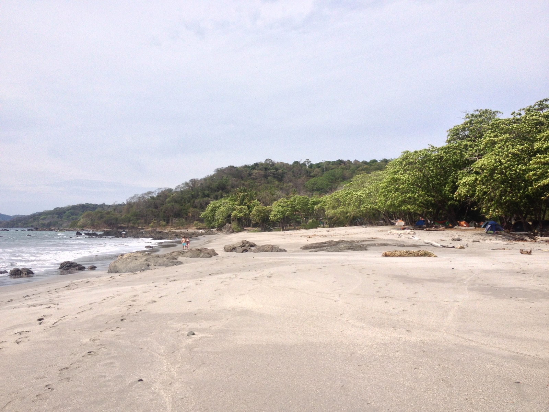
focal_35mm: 35
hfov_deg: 52.6
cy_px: 206
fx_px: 555
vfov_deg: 40.7
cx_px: 274
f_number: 2.4
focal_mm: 4.28
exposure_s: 1/2907
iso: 50
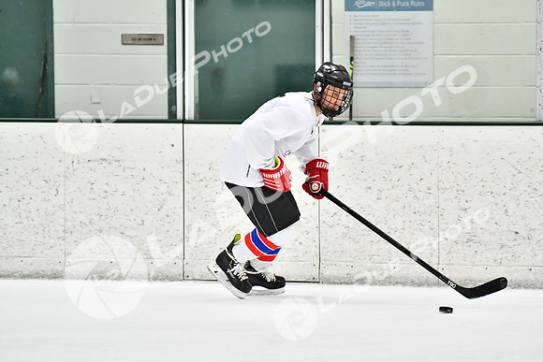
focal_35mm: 300
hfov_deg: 6.9
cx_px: 272
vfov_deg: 4.6
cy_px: 181
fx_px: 4526
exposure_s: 1/1600
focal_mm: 200
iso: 6400
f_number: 2.8
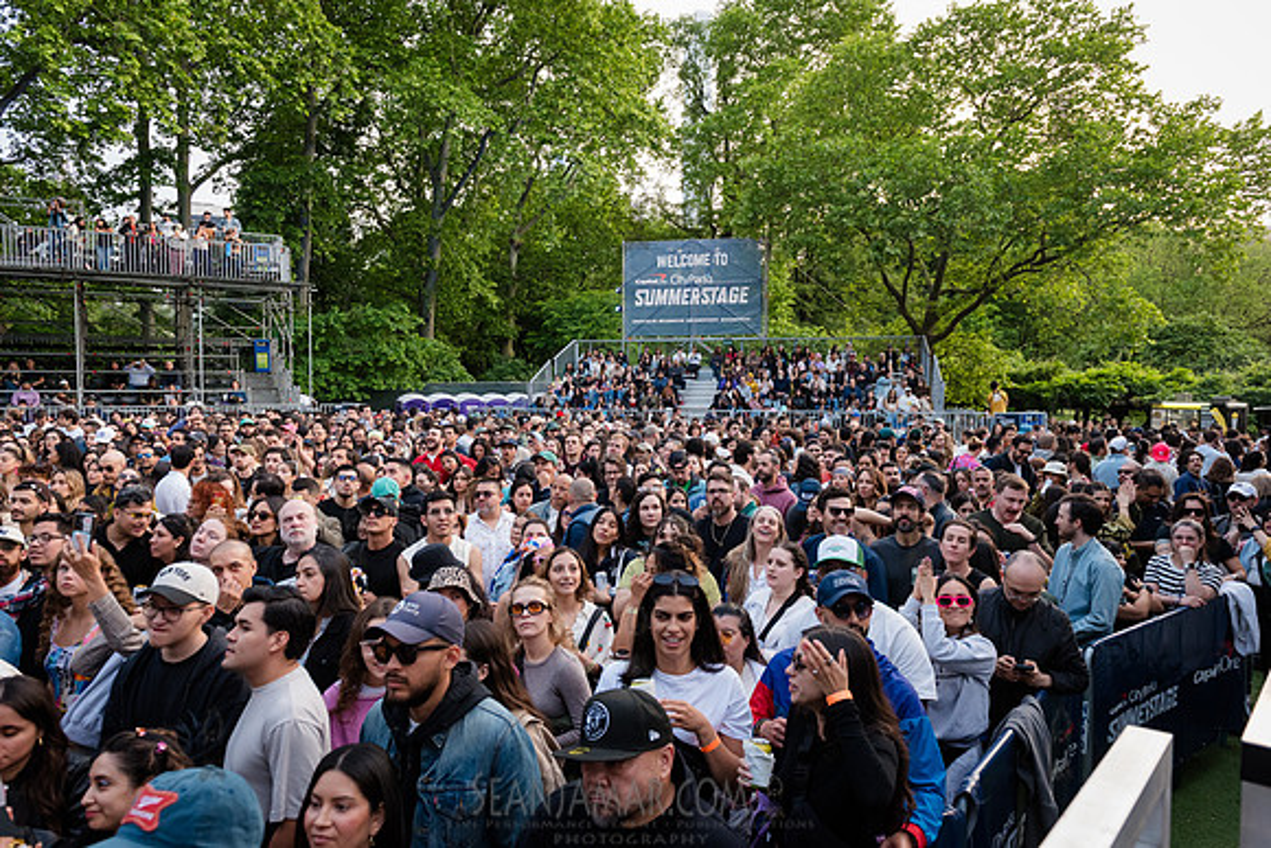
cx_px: 636
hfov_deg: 73.0
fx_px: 858
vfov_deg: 52.6
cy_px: 424
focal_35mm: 24
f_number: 4
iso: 2000
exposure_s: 1/250
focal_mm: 24
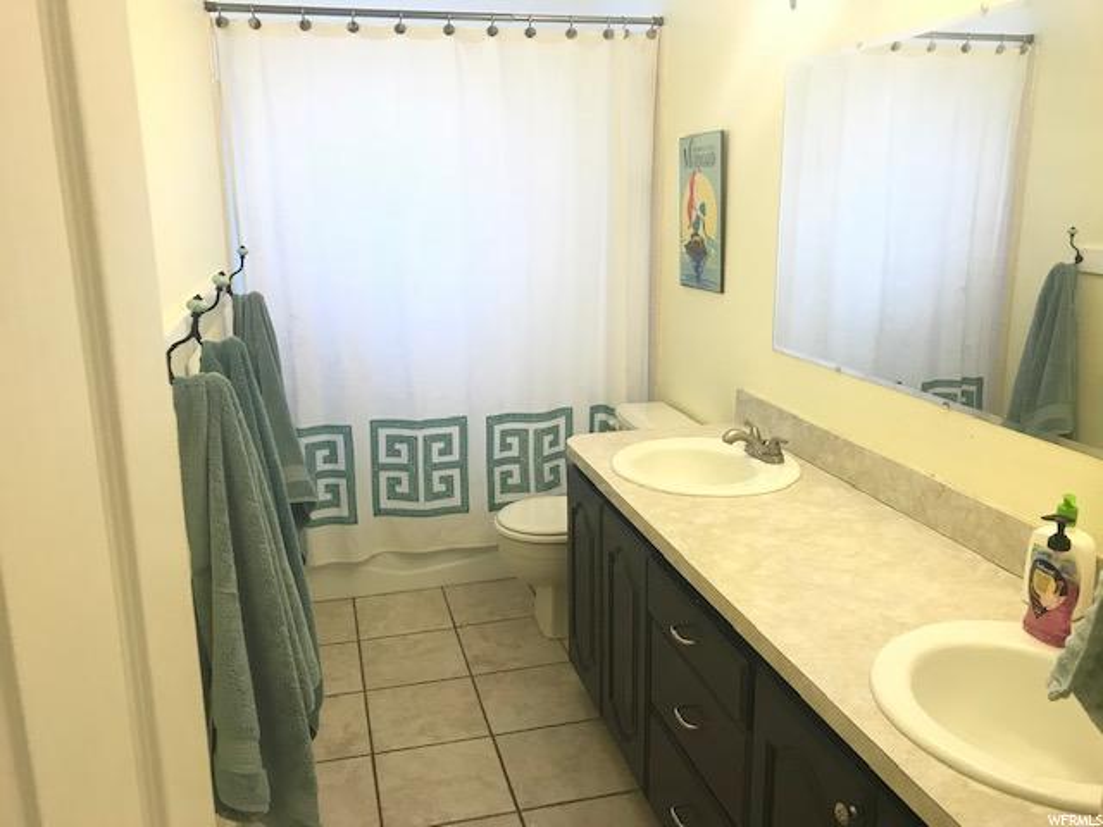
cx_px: 552
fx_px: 892
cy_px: 414
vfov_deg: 49.7
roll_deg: +0.6
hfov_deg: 63.4
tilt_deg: -14.6
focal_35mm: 28
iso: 25
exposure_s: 1/30
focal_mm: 3.99
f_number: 1.8
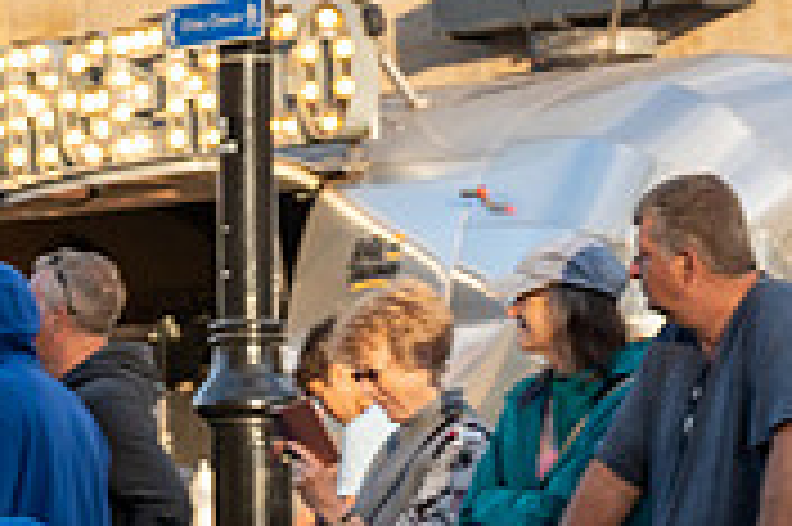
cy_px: 787
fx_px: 6242
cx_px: -181
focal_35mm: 284
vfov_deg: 4.8
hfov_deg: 7.2
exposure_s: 1/1000
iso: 1000
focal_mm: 70
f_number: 5
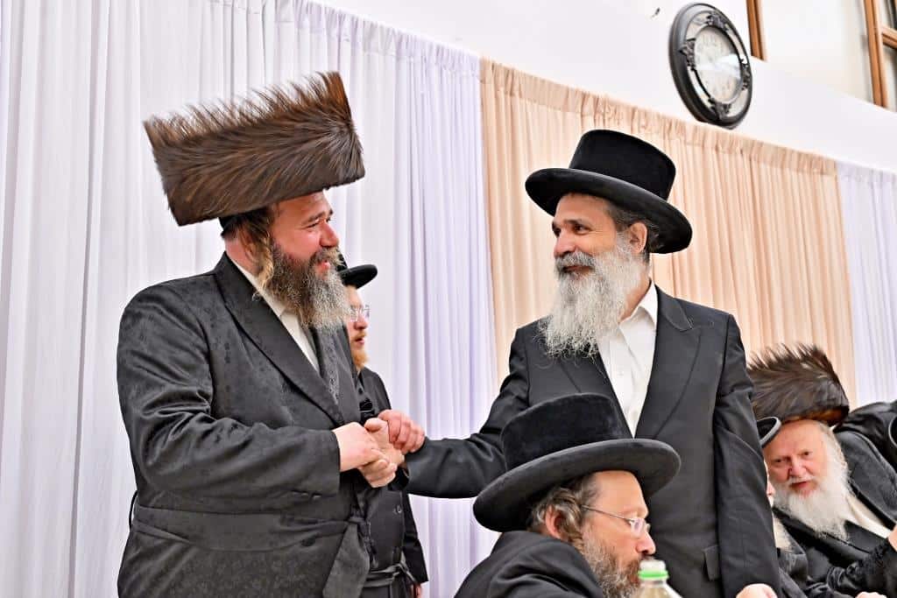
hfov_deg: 51.9
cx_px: 448
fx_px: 922
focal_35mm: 37
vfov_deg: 36.0
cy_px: 299
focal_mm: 37
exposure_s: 1/200
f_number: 4
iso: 800
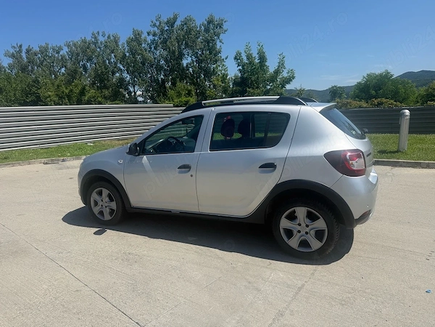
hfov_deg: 71.6
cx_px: 218
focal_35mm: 24
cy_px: 164
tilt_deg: -9.3
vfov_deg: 56.8
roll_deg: +3.6
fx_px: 302
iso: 100
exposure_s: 1/6173
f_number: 1.78
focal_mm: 6.76
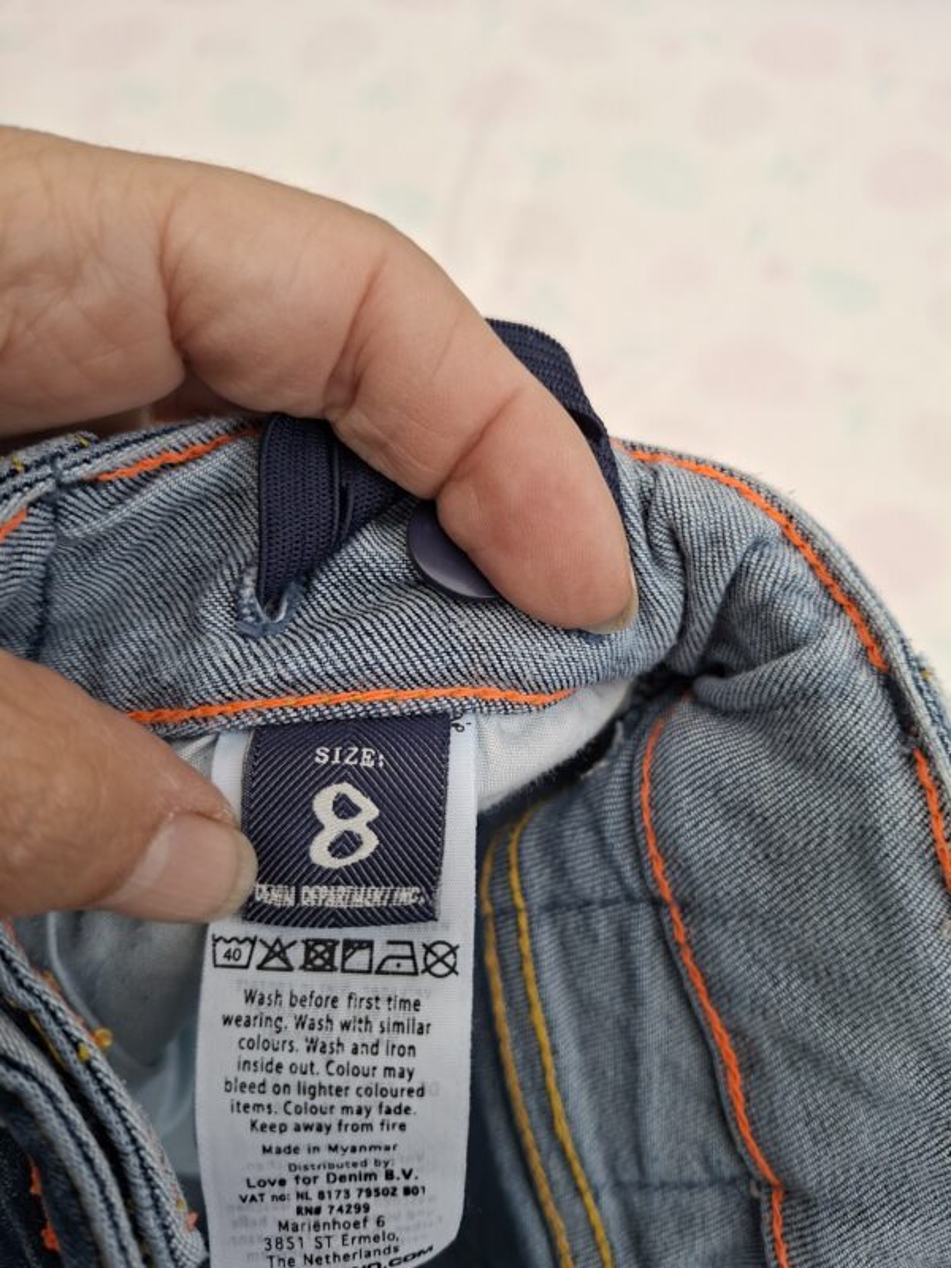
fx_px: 843
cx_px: 476
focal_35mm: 23
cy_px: 634
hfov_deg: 58.9
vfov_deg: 73.9
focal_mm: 5.54
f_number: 1.8
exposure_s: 1/100
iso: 50
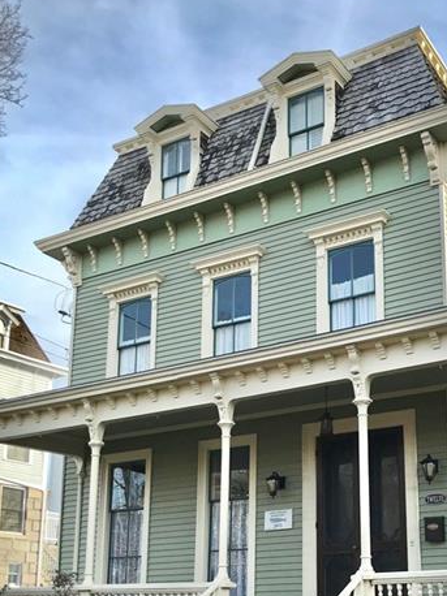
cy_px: 444
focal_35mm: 47
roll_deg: +0.6
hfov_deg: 30.6
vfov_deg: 39.4
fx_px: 810
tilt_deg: +14.5
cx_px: 302
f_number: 1.8
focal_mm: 3.99
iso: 20
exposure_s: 1/997
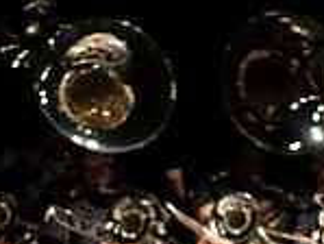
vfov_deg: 1.7
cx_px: 138
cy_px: 418
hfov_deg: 2.3
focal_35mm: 868
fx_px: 8131
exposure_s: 1/500
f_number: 2.8
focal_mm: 300
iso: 3200
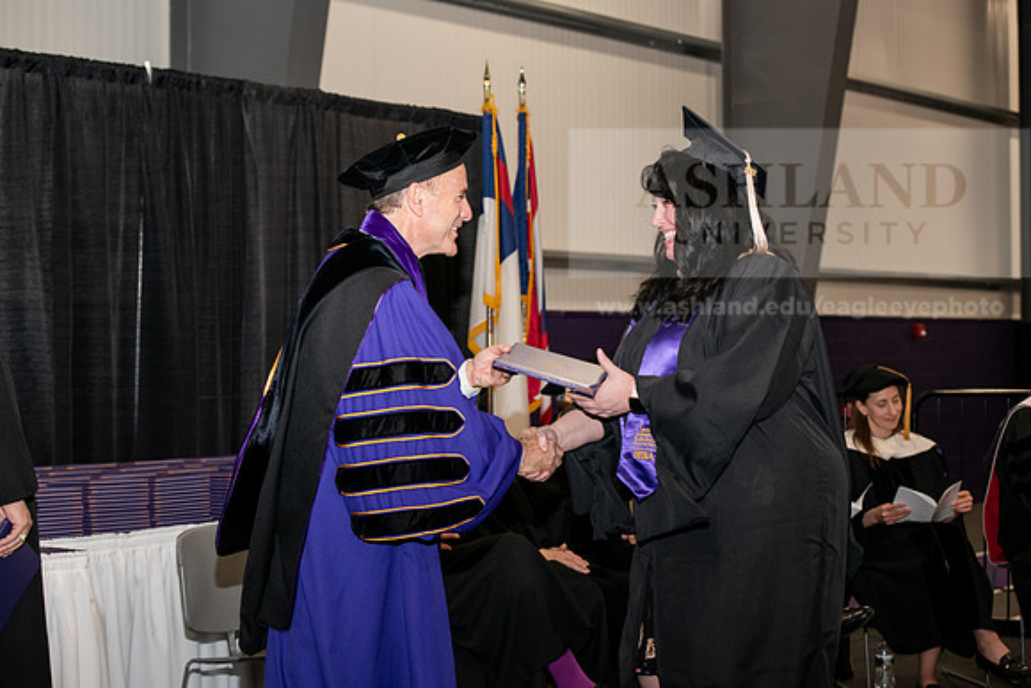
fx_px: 2005
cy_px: 344
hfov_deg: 28.8
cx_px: 516
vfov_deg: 19.5
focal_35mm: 70
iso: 1600
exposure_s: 1/200
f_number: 5.6
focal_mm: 70
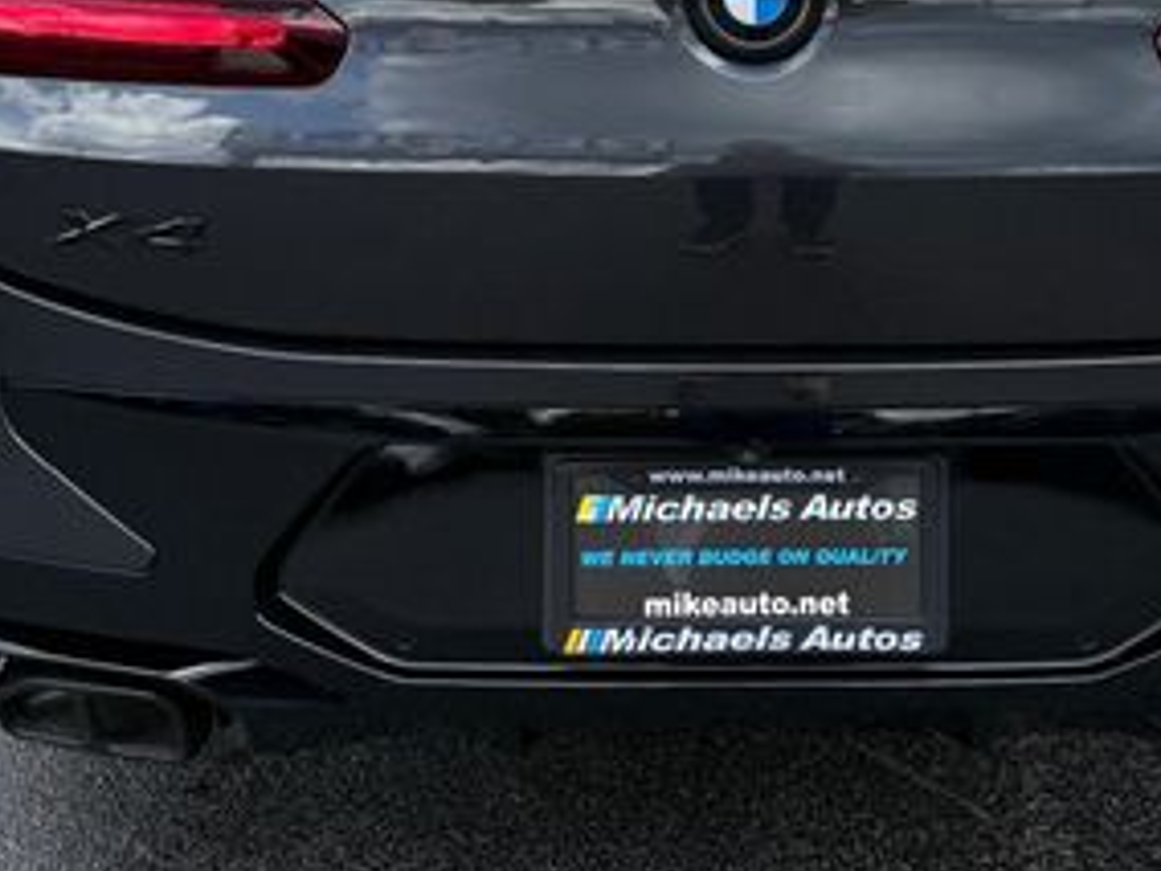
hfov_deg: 35.2
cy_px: 41
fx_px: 1811
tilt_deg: -13.9
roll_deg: -0.1
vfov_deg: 25.9
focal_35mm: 54
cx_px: 777
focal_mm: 6.76
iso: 100
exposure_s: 1/1553
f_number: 1.78
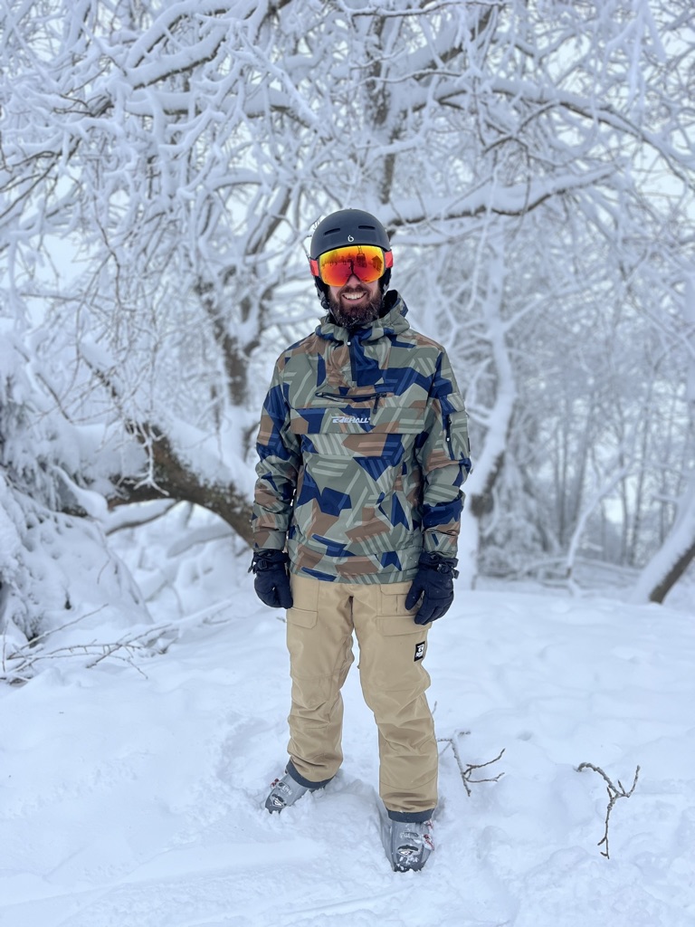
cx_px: 348
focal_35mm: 26
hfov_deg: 53.1
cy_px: 464
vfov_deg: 67.3
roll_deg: +1.1
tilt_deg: -10.6
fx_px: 696
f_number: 1.6
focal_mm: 5.1
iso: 50
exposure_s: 1/935
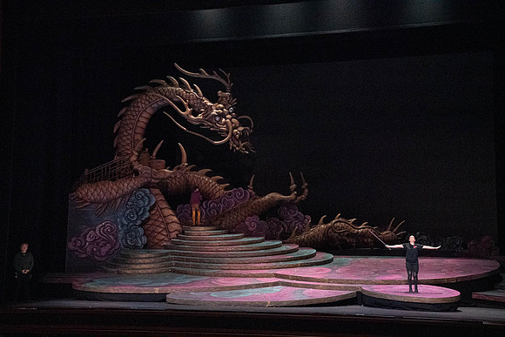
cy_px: 168
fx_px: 702
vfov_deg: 27.0
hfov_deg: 39.6
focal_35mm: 50
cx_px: 252
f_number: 9
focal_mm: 50
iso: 25600
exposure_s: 1/400
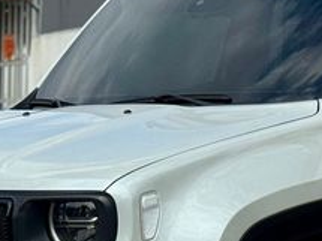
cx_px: 271
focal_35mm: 181
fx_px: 1683
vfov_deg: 8.2
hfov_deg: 10.9
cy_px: 204
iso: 80
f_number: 1.78
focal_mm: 6.76
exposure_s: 1/12500
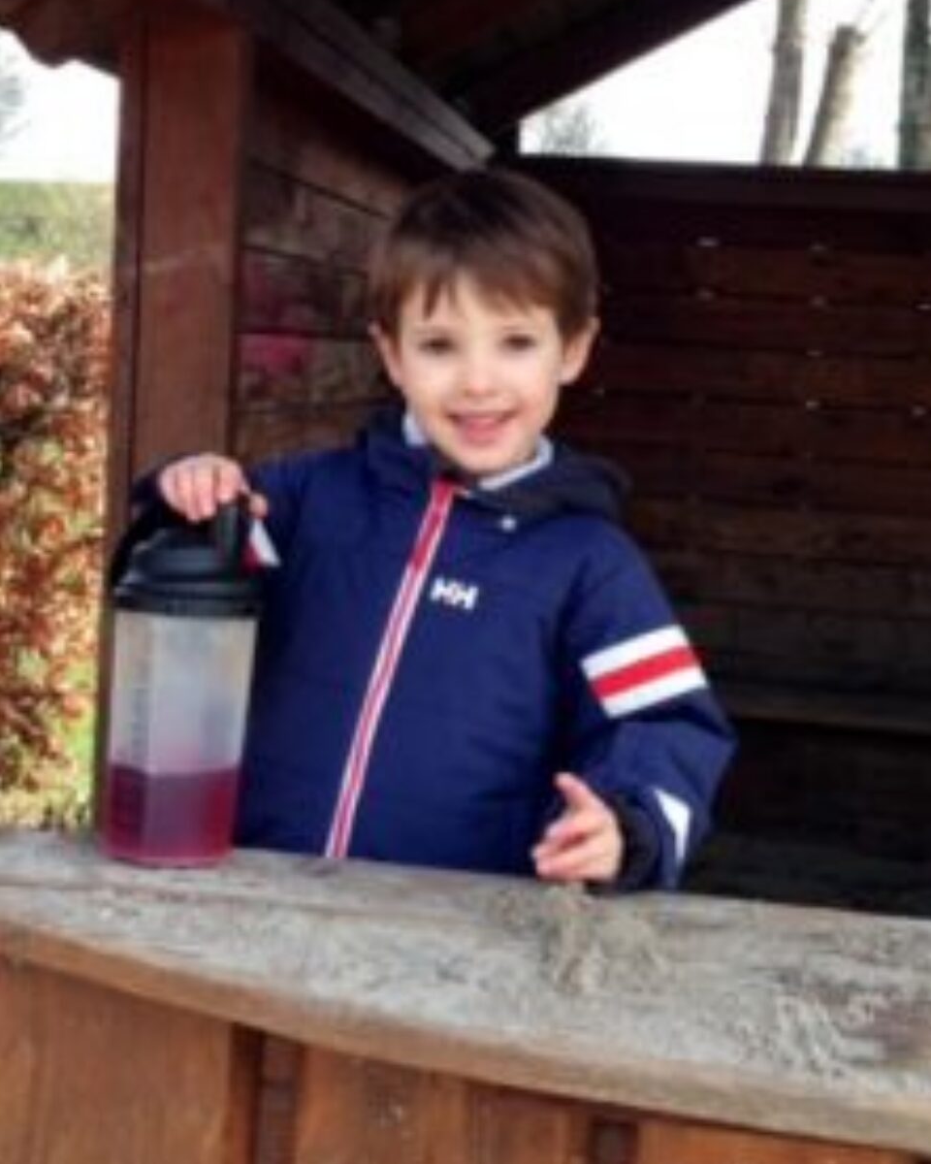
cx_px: 471
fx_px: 1205
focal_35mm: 35
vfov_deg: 51.5
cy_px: 545
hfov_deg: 42.2
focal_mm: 4.12
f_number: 2.4
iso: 50
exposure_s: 1/206
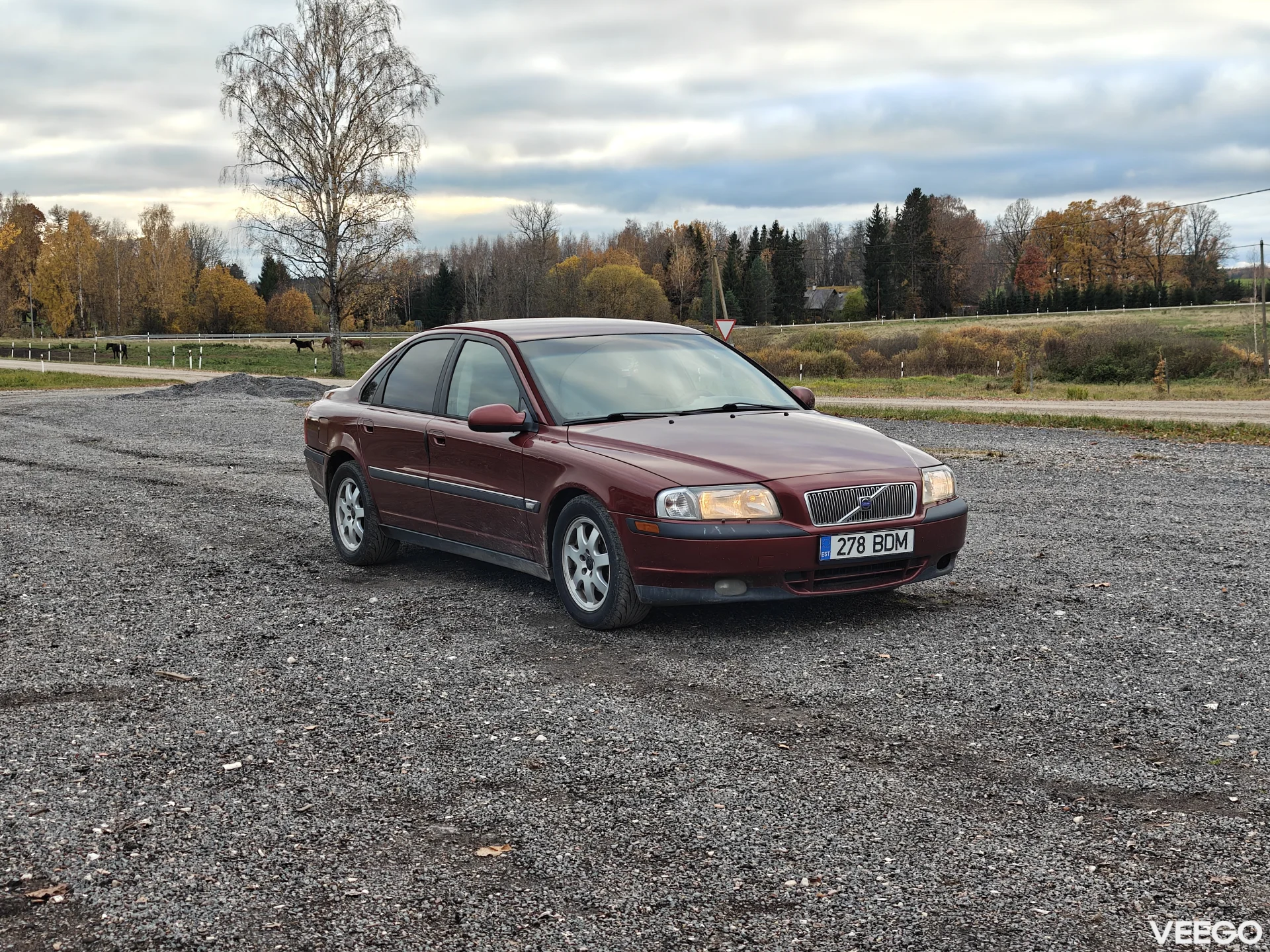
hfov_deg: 38.2
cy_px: 476
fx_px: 1834
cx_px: 635
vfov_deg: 29.1
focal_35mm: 50
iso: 79
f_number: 1.68
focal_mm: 6.57
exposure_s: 1/619
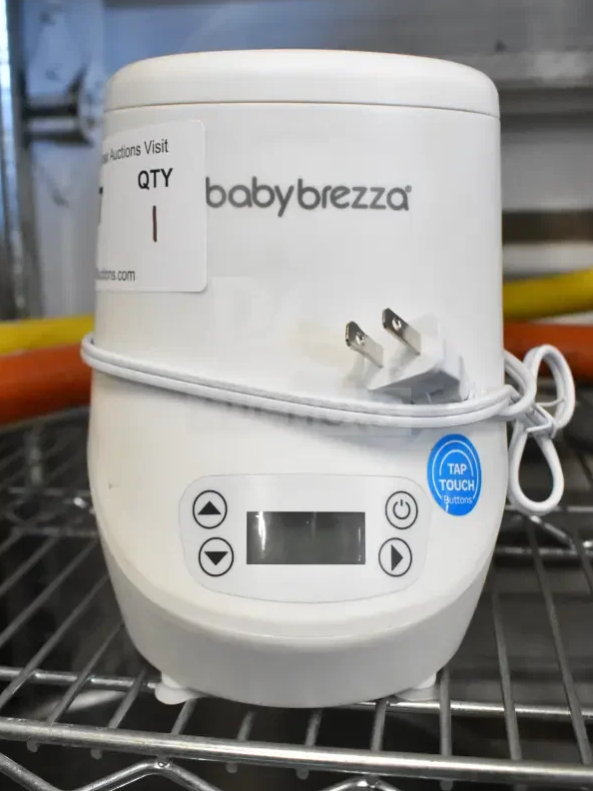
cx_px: 298
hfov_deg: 36.0
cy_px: 356
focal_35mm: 40
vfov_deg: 46.7
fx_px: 914
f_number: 6.3
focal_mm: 24
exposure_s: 1/160
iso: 6400
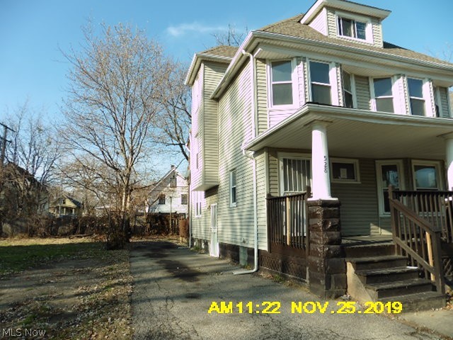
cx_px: 226
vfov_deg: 56.8
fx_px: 314
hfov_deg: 71.6
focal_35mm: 24
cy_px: 170
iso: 100
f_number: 4
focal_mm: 4.3
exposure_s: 1/200
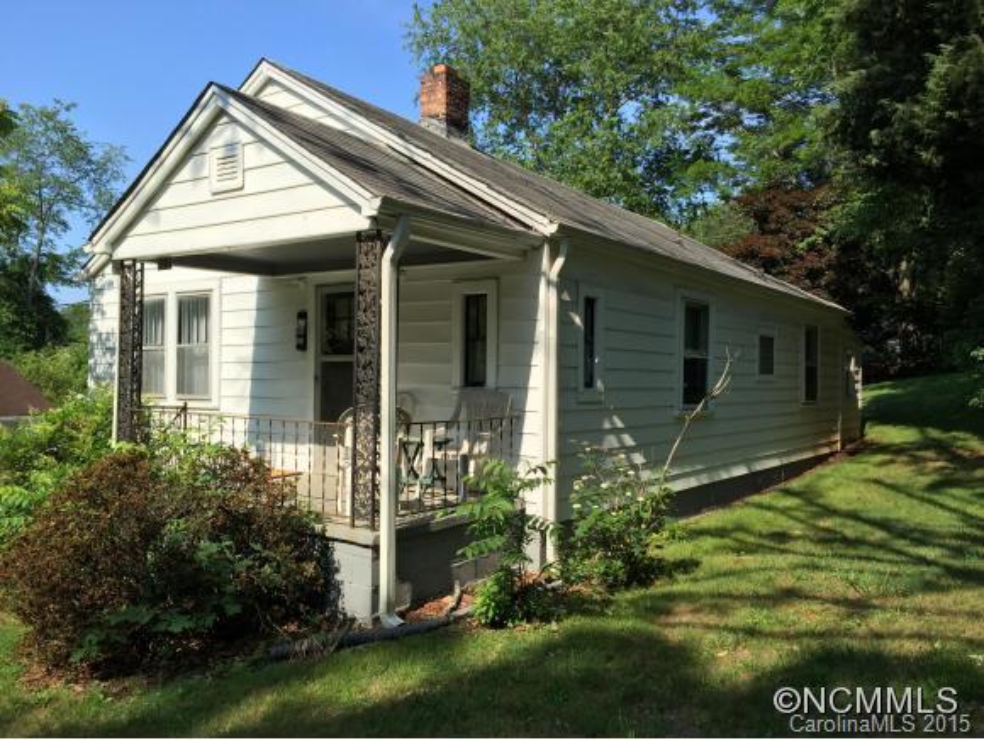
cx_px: 492
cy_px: 370
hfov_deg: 61.6
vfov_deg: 48.3
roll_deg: -2.7
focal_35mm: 29
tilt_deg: +2.8
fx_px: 825
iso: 32
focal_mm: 4.15
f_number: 2.2
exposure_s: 1/1236
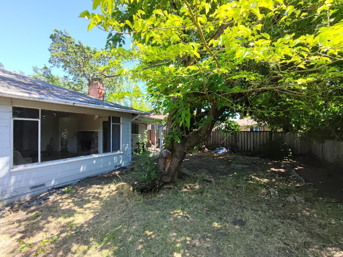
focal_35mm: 16
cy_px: 128
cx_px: 172
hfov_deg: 94.5
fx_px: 159
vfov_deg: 78.1
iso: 319
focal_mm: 16
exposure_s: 1/60
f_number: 2.55
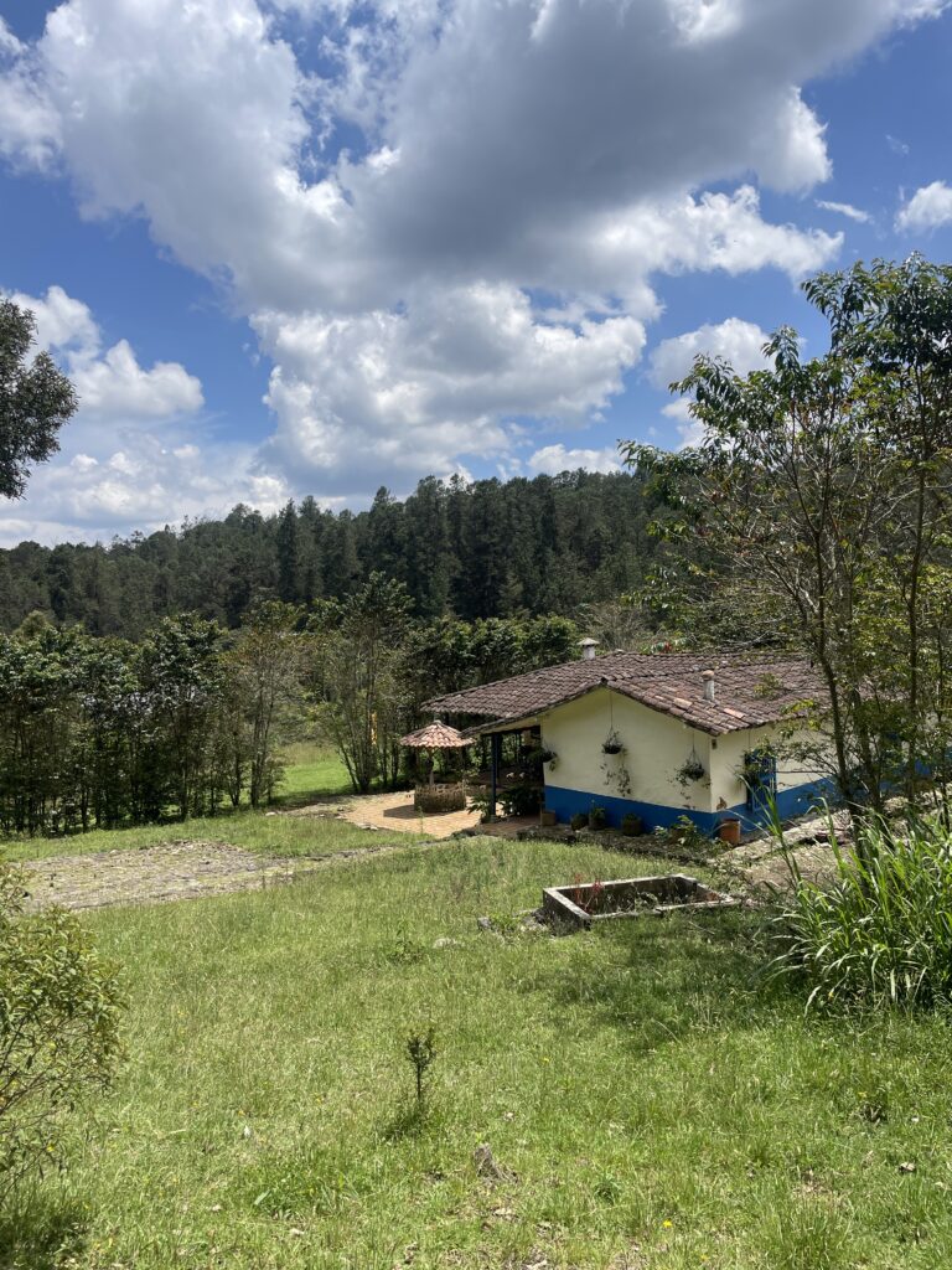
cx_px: 476
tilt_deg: -0.2
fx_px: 953
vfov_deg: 67.3
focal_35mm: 26
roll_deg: +2.3
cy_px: 635
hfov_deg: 53.1
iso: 32
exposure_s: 1/4651
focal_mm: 4.2
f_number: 1.6
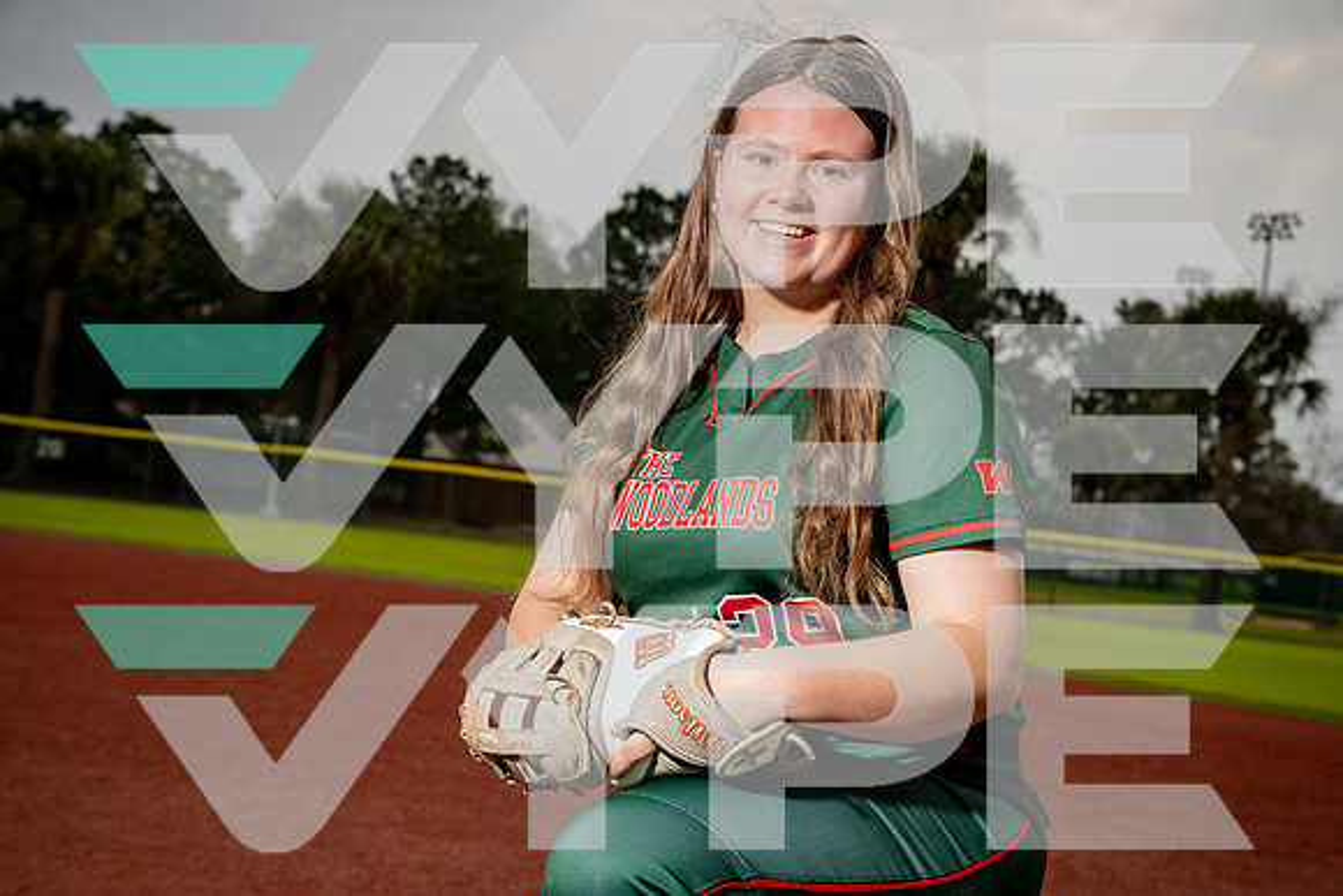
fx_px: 2612
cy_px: 448
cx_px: 672
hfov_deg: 28.8
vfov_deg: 19.5
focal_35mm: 70
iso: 100
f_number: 8
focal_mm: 70
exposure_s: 1/250
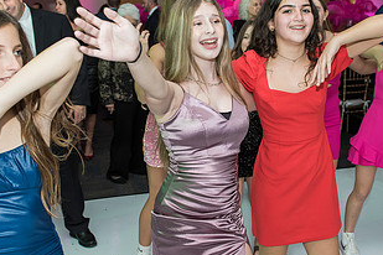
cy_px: 107
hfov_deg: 43.6
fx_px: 479
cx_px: 202
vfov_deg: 29.8
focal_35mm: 45
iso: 1000
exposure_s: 1/100
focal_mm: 24
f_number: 4
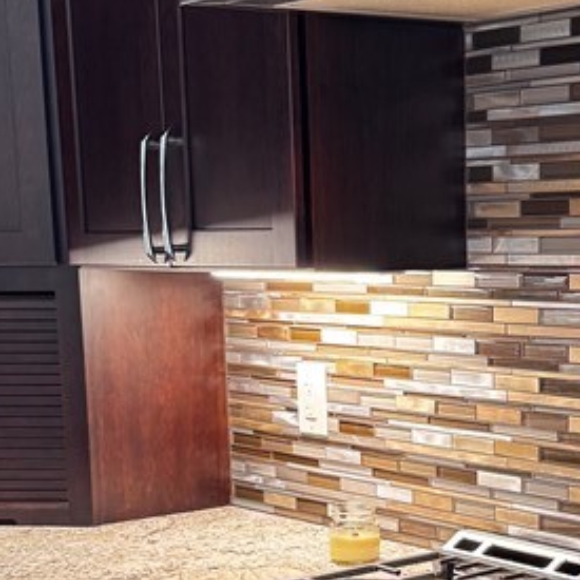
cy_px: 491
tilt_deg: -9.4
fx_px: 1498
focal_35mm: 79
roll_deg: +0.9
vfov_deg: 21.6
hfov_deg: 21.7
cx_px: 428
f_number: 1.78
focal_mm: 6.76
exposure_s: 1/60
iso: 250
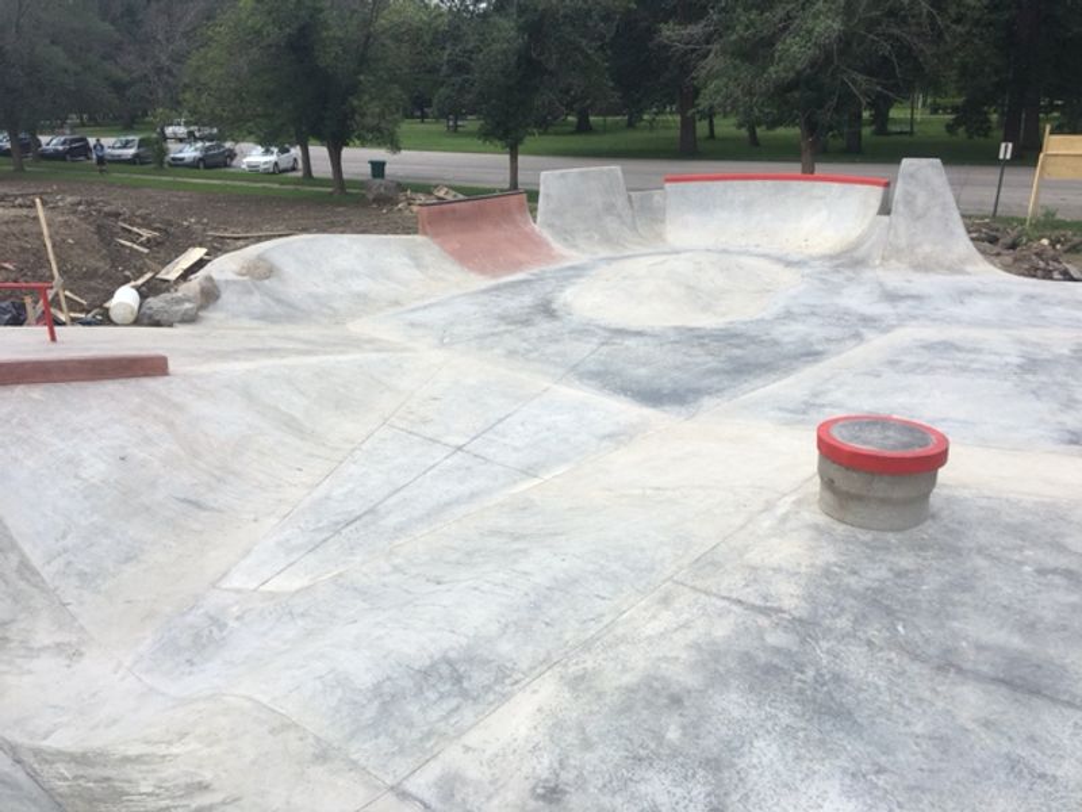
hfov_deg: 61.7
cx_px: 541
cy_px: 406
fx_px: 906
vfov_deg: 48.2
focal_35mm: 29
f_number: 2.2
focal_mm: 4.15
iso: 25
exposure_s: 1/1115
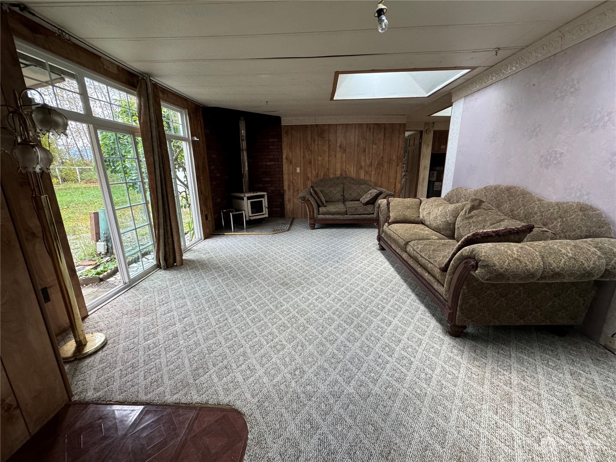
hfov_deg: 102.1
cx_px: 308
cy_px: 231
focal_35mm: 14
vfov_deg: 85.7
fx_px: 249
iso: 320
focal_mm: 2.22
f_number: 2.2
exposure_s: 1/120
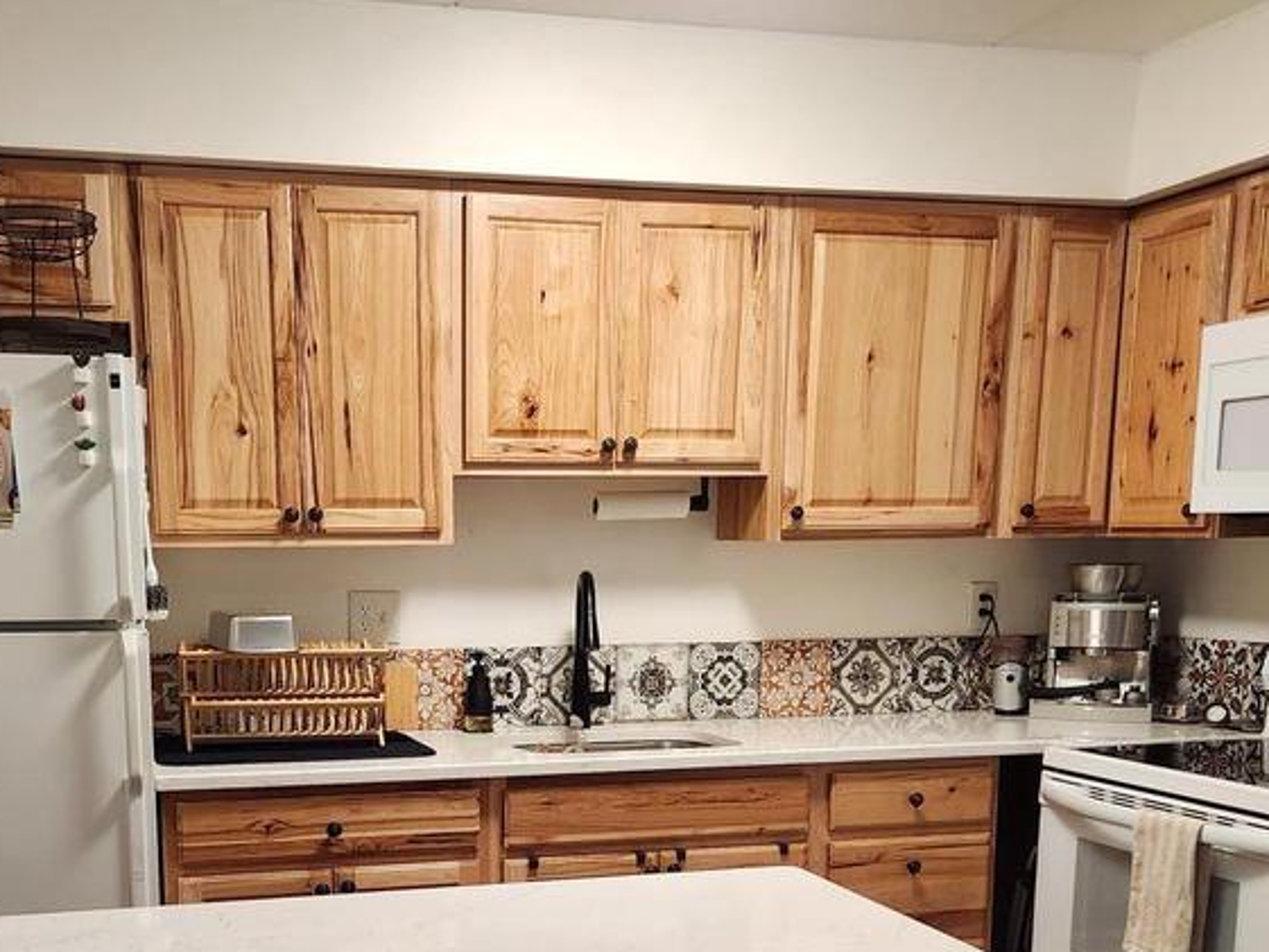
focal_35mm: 42
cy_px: 791
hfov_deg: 44.4
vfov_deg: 33.2
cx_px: 473
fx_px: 1540
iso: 400
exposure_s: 1/120
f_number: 1.8
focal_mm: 5.4
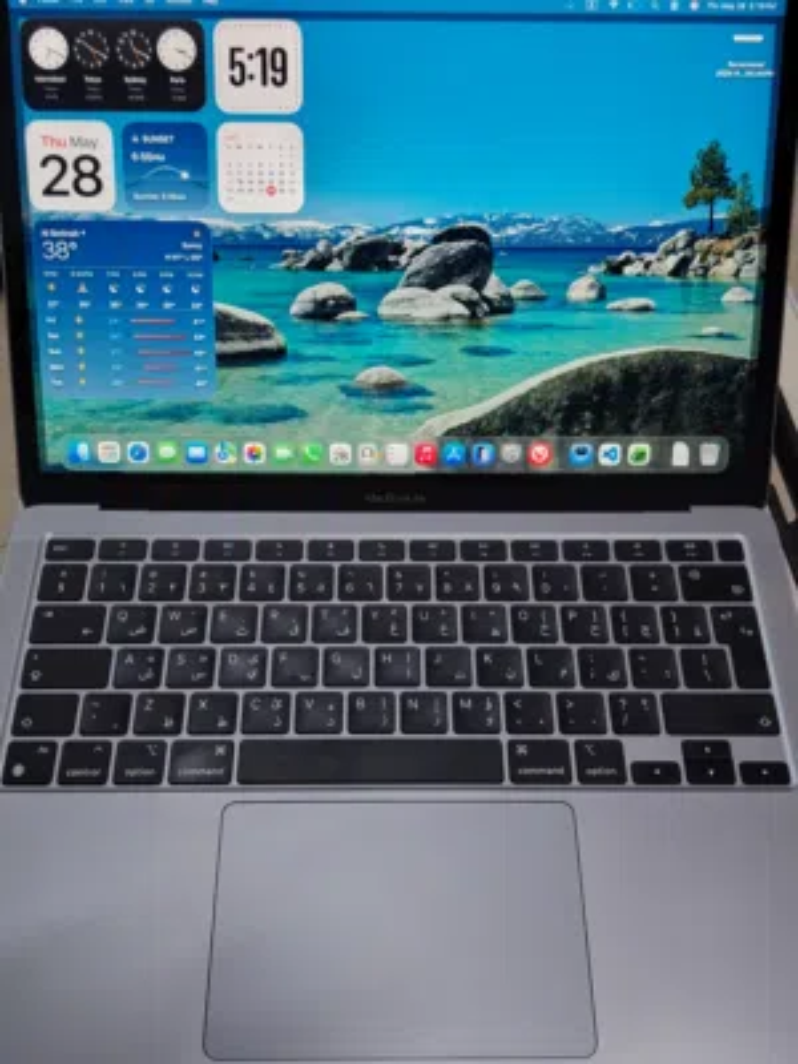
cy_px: 532
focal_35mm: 38
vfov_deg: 49.0
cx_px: 399
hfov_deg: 37.7
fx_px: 1168
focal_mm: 5.25
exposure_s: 1/25
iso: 872
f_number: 1.75
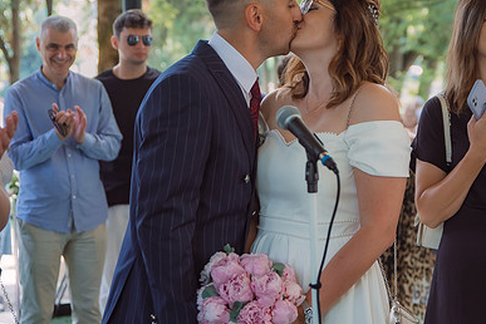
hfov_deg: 23.6
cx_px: 308
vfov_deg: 15.9
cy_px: 138
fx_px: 1161
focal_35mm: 86
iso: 500
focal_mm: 50
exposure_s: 1/320
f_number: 2.8
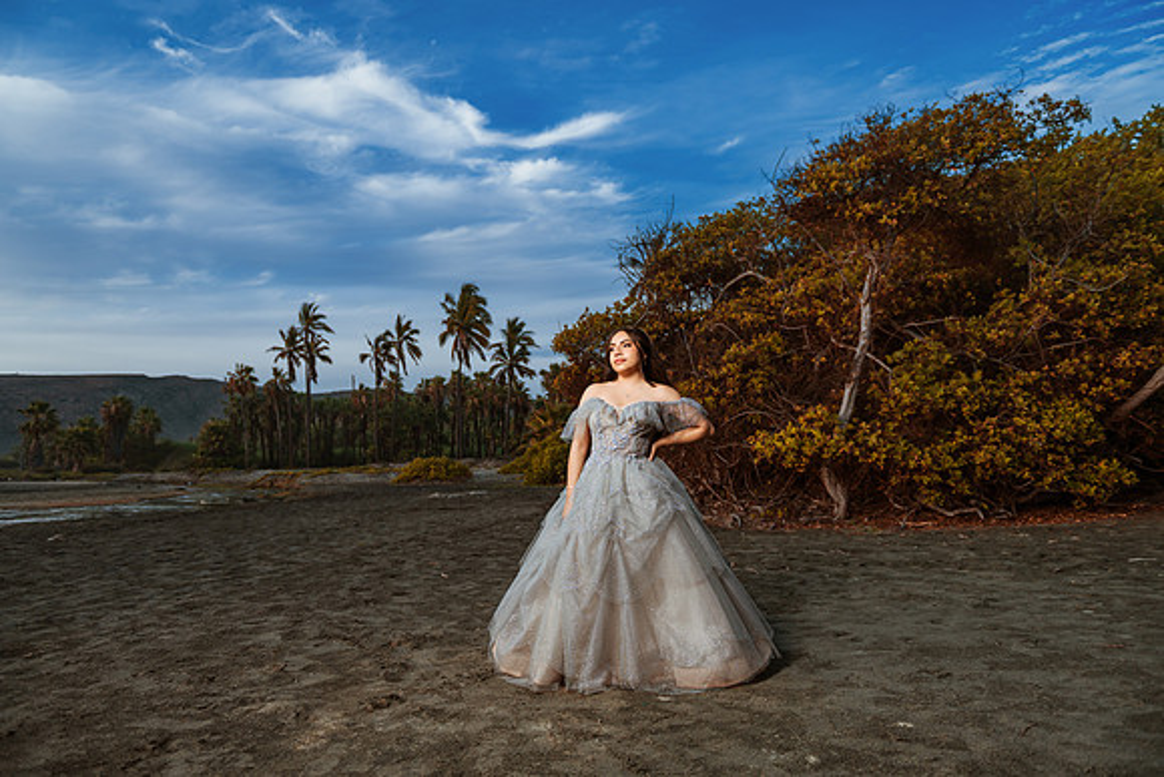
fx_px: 776
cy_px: 388
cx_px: 582
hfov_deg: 73.7
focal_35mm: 24
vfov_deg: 53.2
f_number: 2.8
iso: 100
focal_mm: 24
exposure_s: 1/800
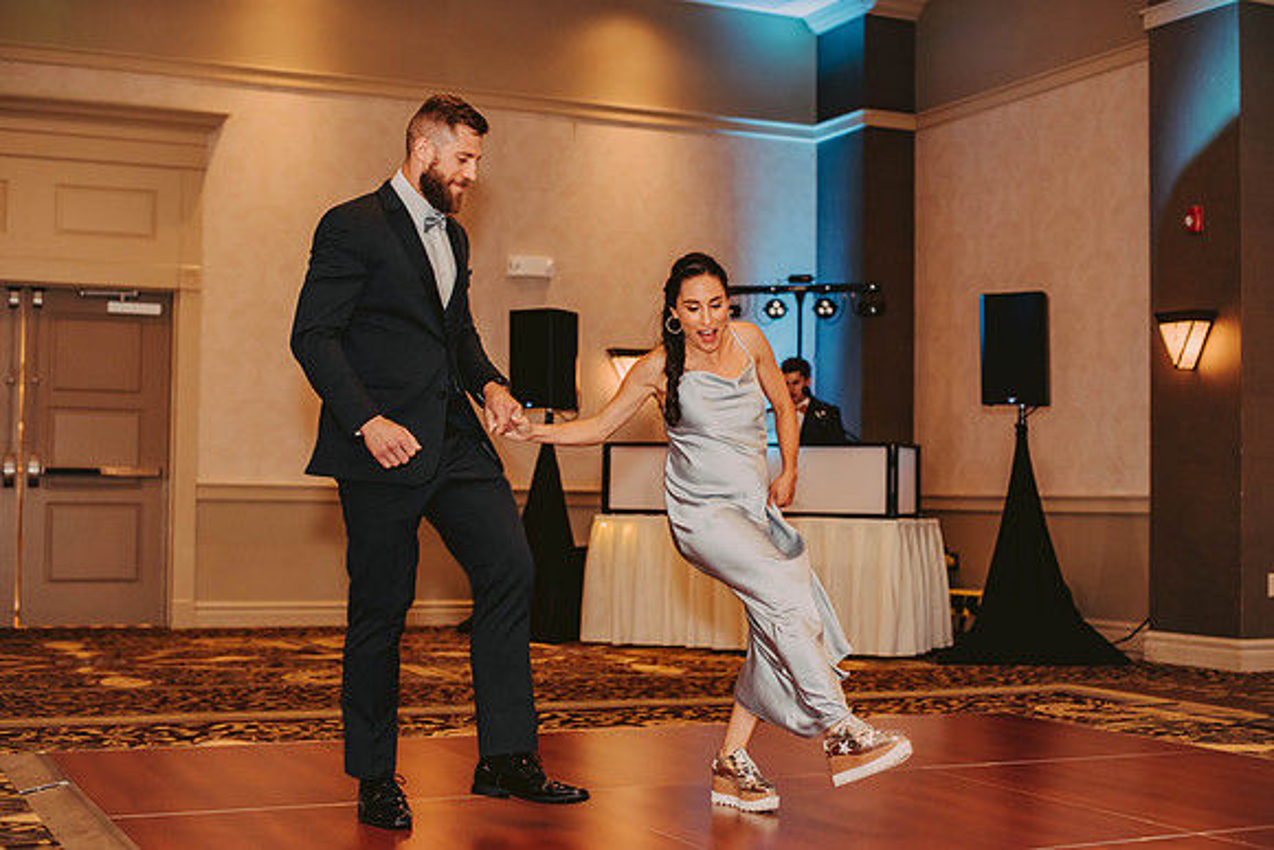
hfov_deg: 39.6
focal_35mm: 50
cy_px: 425
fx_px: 1770
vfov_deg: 27.0
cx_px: 637
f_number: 2.5
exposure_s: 1/125
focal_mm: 50
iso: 800
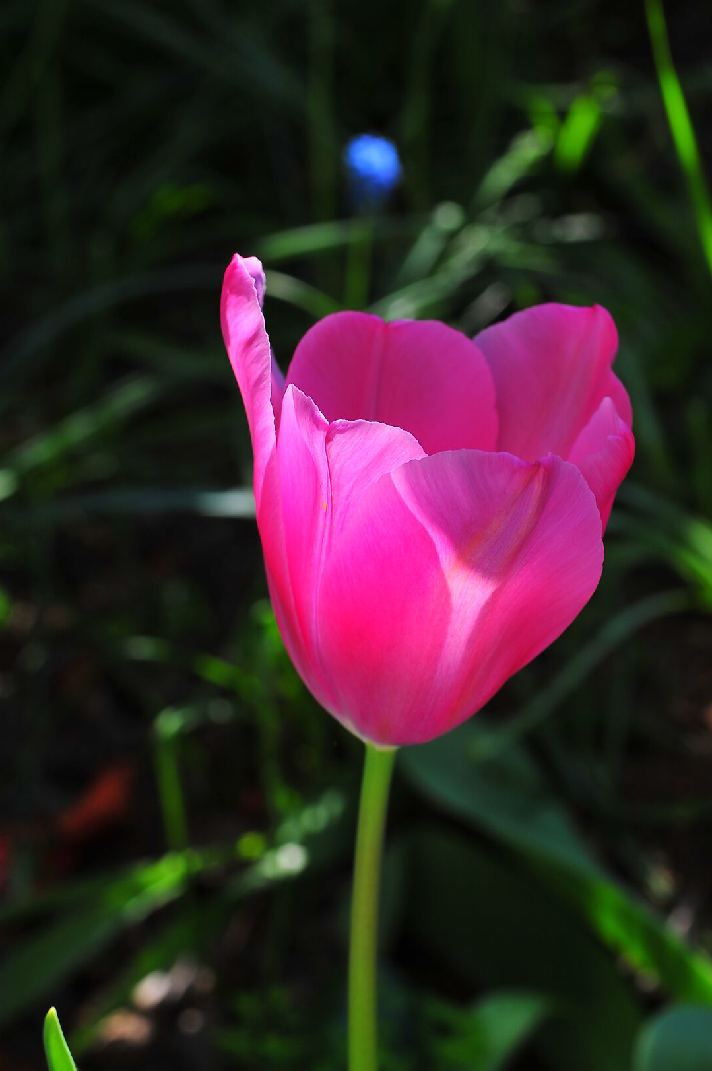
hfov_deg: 18.3
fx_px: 2198
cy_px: 494
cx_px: 482
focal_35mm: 74
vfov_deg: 27.4
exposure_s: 1/160
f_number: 9
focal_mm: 50
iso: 200
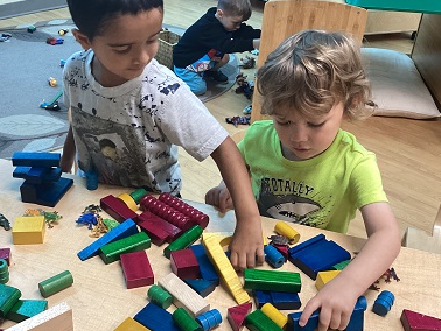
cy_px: 163
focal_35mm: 41
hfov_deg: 45.5
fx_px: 523
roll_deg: -2.8
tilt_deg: -32.4
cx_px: 177
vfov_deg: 35.2
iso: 200
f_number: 2.4
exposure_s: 1/60
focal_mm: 3.3
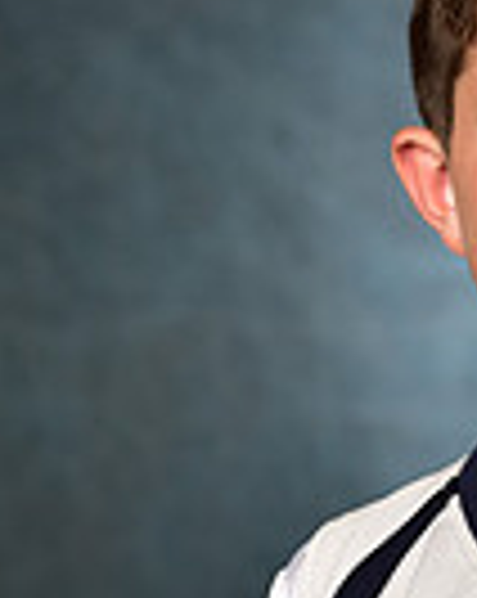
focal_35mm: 533
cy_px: 715
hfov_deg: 2.9
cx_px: 713
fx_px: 9427
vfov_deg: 3.6
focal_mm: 130
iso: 250
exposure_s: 1/160
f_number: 4.5
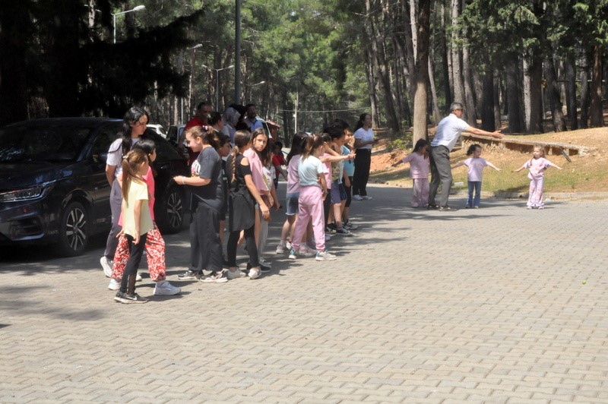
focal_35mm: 75
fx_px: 1266
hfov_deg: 27.0
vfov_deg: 18.2
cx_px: 304
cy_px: 202
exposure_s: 1/200
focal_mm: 50
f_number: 25
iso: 1600
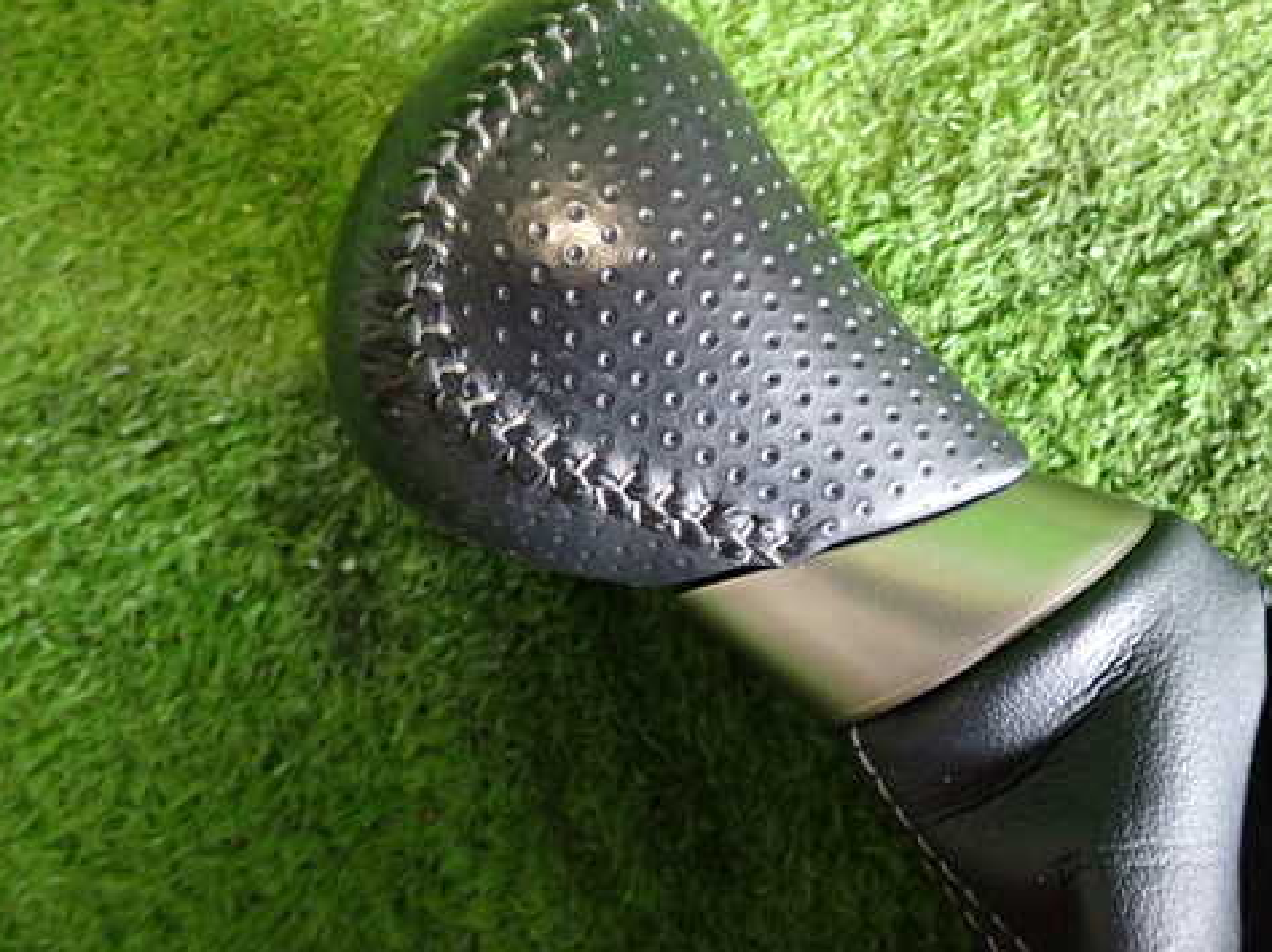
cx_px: 778
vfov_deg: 37.6
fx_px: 1396
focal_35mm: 38
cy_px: 421
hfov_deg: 48.6
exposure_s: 1/30
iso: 800
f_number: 2.3
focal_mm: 5.4
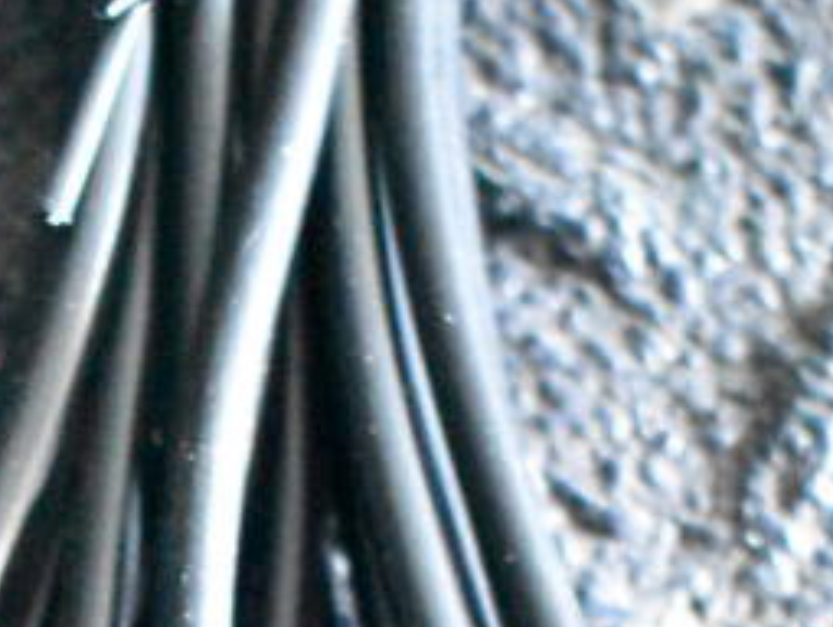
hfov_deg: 10.9
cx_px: 219
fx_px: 4355
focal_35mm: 181
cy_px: 1274
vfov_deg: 7.9
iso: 22800
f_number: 4.5
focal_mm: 35
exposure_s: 1/60
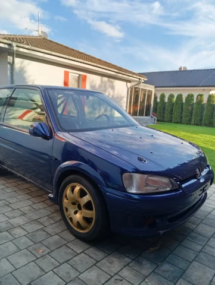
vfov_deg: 65.3
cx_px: 108
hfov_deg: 51.4
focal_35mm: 27
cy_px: 142
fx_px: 223
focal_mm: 3.98
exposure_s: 1/50
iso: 105
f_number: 1.8
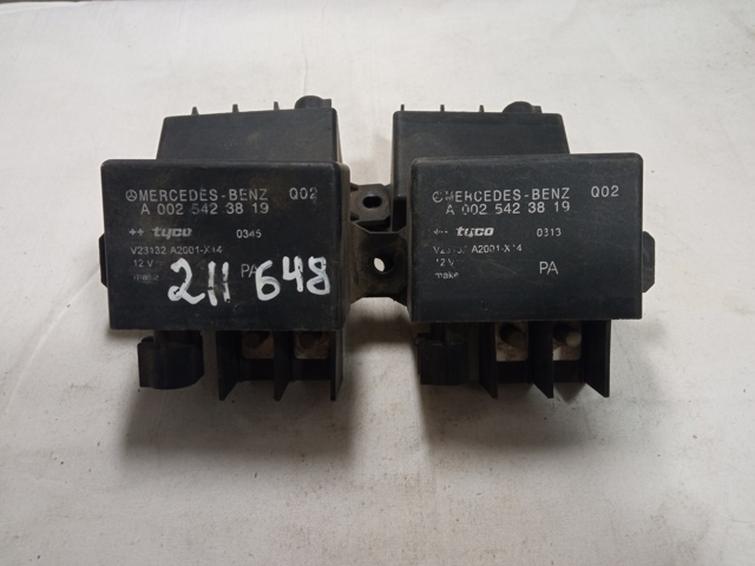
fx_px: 589
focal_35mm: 27
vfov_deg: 51.4
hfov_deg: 65.3
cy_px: 283
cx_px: 378
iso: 269
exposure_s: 1/33.3
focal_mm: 3.79
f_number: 2.2
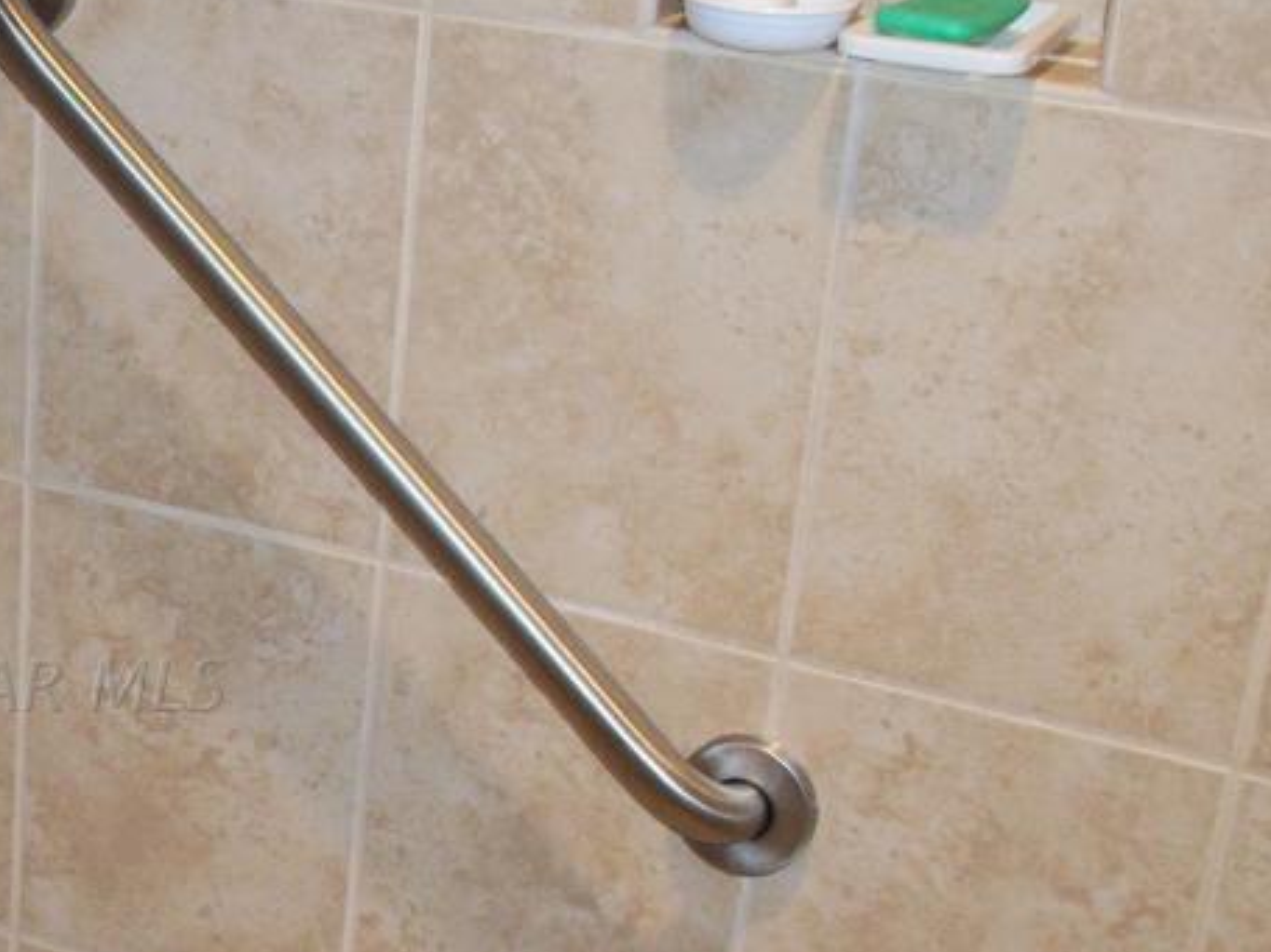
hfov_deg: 25.4
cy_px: 684
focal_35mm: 72
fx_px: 2643
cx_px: -59
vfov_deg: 20.3
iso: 160
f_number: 2.9
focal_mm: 5.7
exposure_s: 1/30
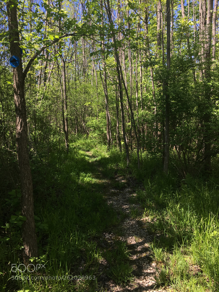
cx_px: 110
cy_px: 146
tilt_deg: -8.1
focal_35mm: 29
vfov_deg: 61.7
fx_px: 245
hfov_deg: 48.2
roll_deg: +1.2
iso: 25
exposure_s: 1/452
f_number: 2.2
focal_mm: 4.15
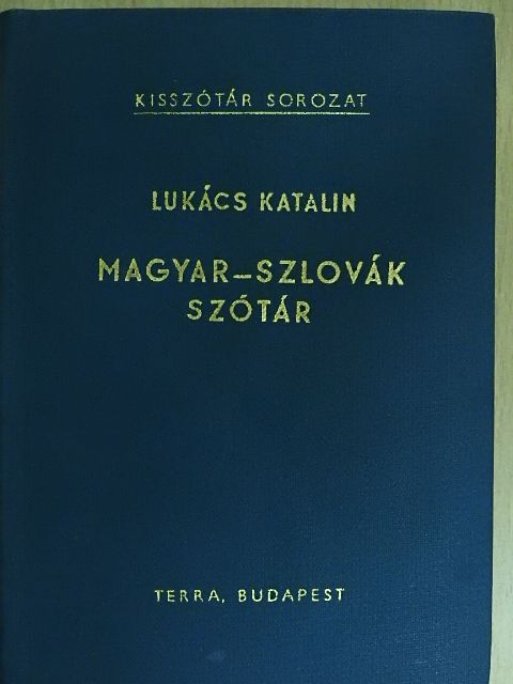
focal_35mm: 65
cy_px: 342
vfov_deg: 29.8
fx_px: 1284
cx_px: 256
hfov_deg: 22.6
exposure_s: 1/80
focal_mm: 11.6
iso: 1600
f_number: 4.2
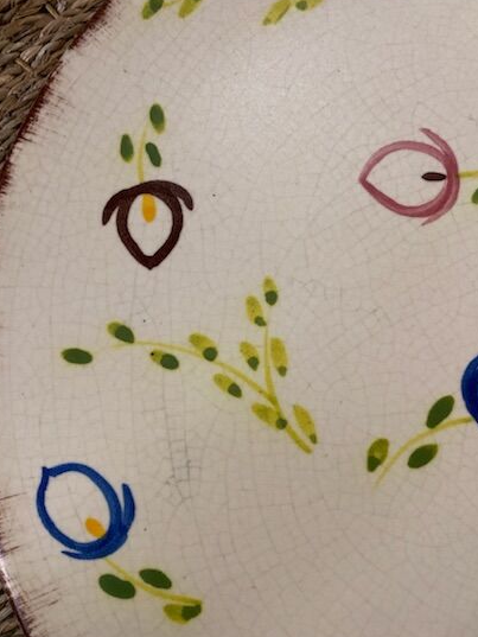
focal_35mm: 31
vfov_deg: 58.1
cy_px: 363
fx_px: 571
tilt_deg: -85.1
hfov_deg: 45.5
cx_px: 238
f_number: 1.8
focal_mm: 4.25
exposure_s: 1/50
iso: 320
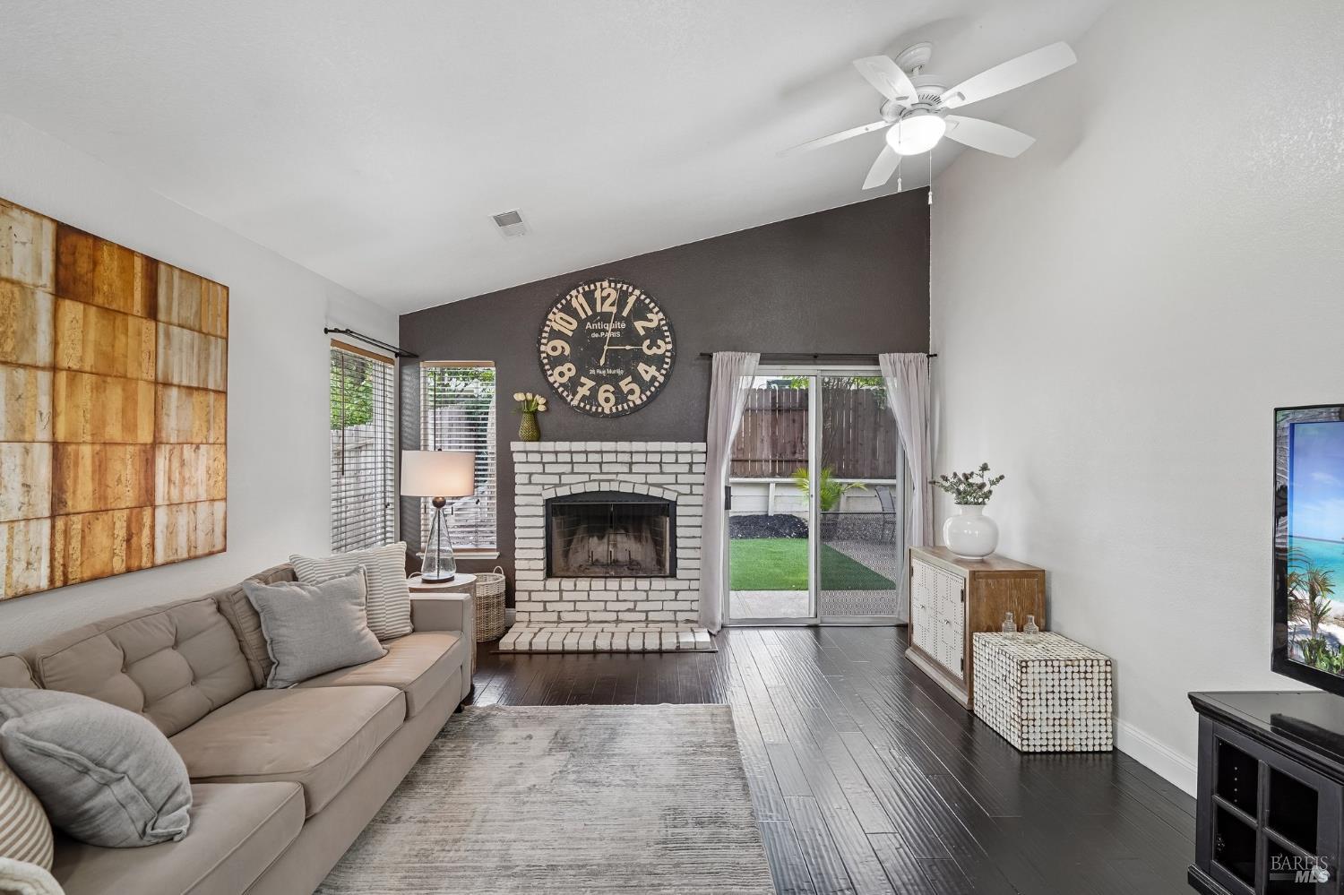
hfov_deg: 96.8
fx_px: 597
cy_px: 448
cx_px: 672
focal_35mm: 16
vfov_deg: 73.7
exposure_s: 1/8
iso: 320
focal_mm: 16
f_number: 8
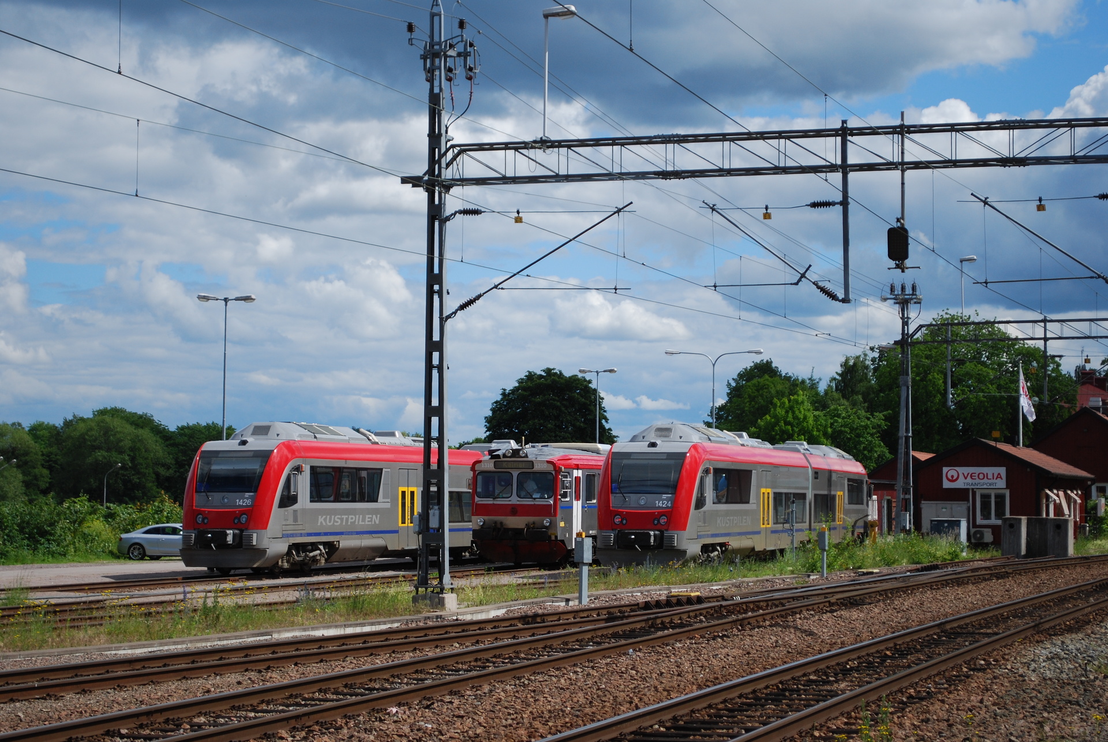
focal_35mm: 82
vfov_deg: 16.6
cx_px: 554
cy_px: 371
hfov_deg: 24.6
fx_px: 2542
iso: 180
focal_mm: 55
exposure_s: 1/1000
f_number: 5.6
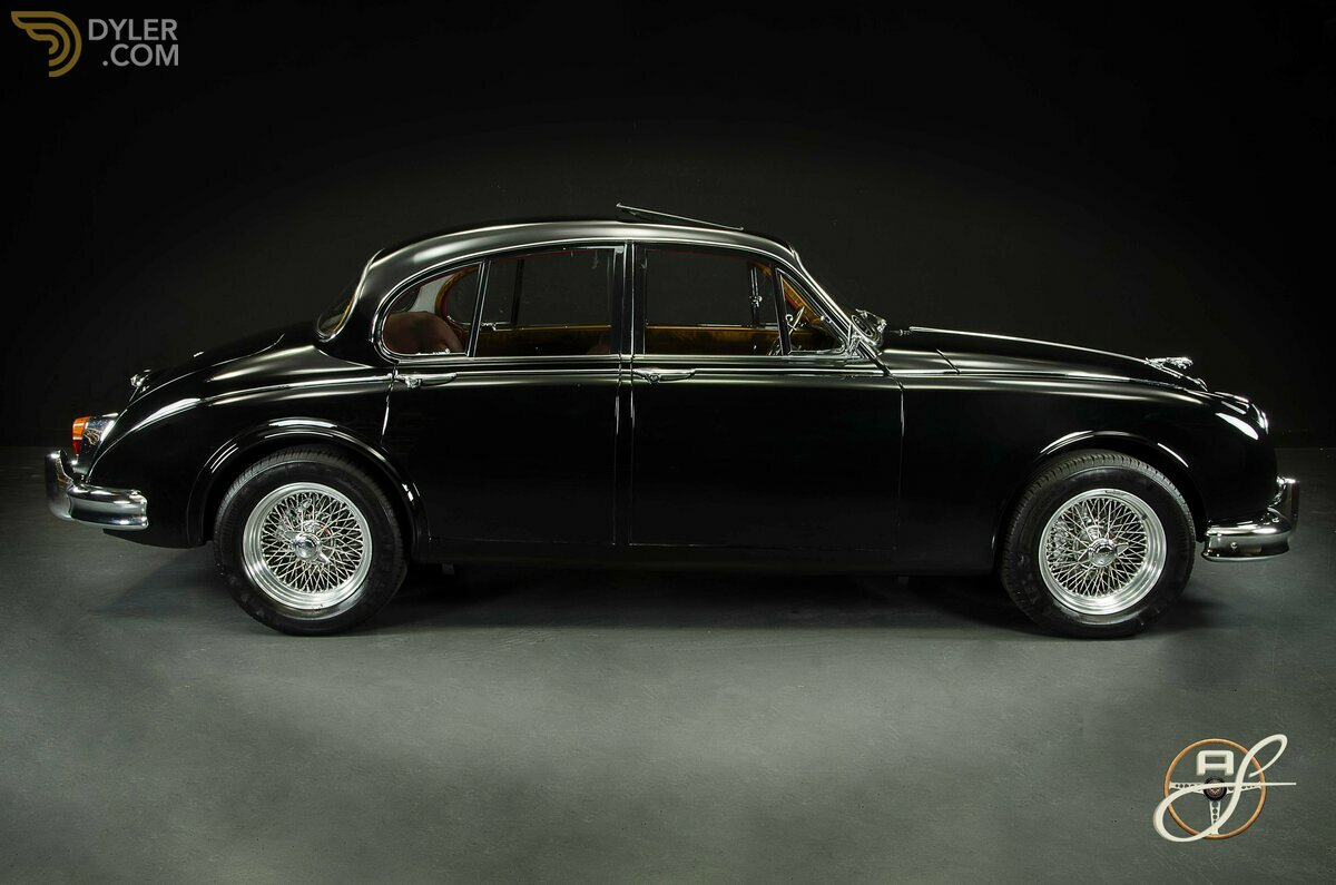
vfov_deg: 36.7
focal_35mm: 36
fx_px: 1333
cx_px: 668
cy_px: 442
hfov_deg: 53.2
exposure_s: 1.6
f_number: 14
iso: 200
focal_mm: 24
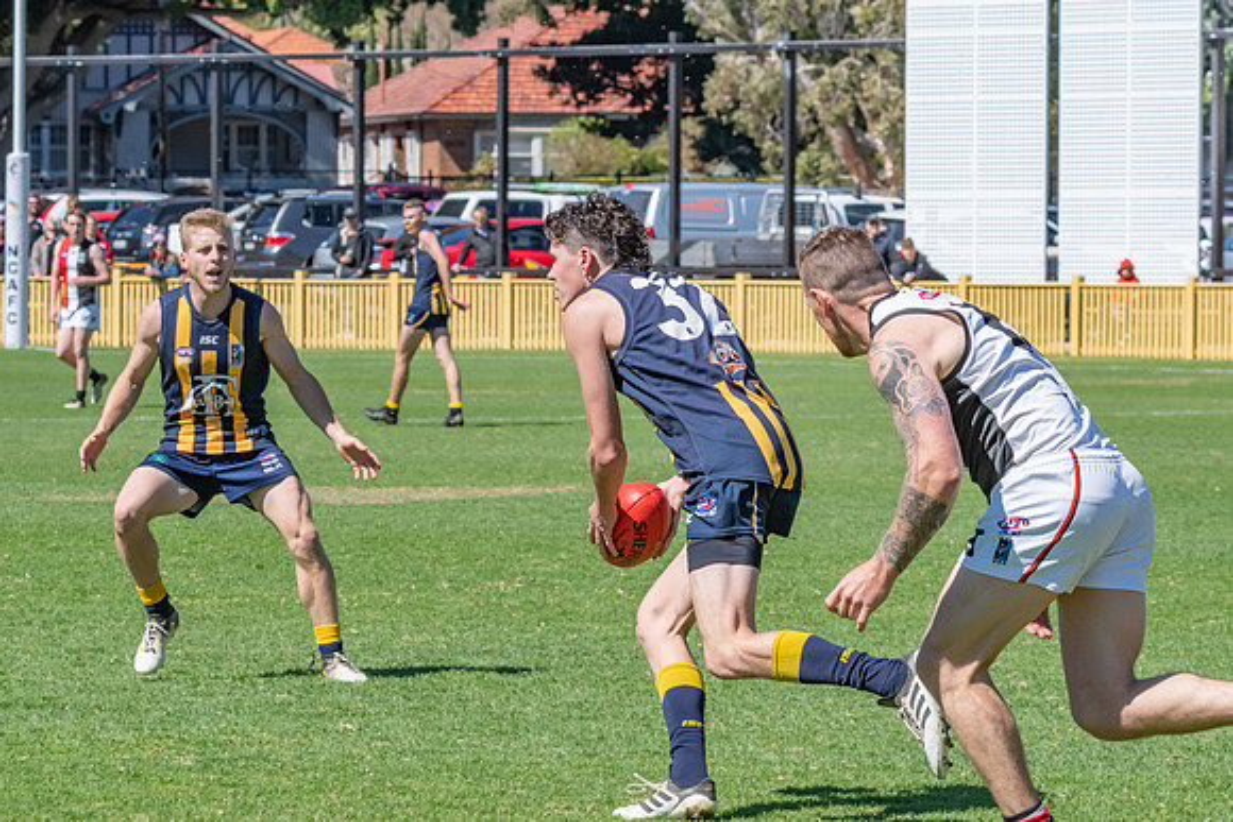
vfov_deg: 6.1
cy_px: 411
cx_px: 616
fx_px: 7708
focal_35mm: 225
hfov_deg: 9.1
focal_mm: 150
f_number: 13
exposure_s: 1/1250
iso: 800
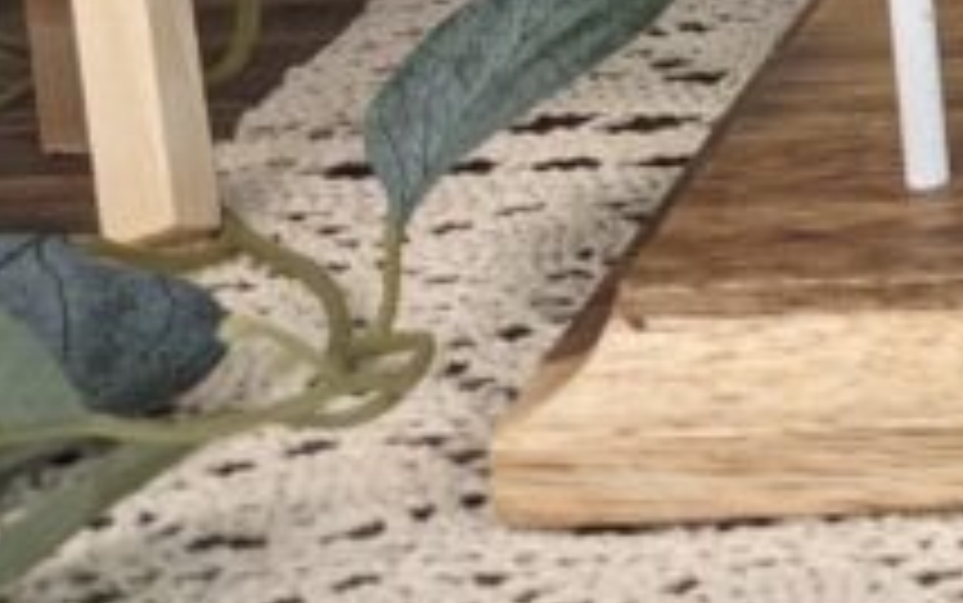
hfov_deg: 12.6
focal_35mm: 137
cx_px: 2151
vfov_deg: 9.2
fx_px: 3597
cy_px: -477
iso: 53
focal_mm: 4.38
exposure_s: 1/30
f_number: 1.73
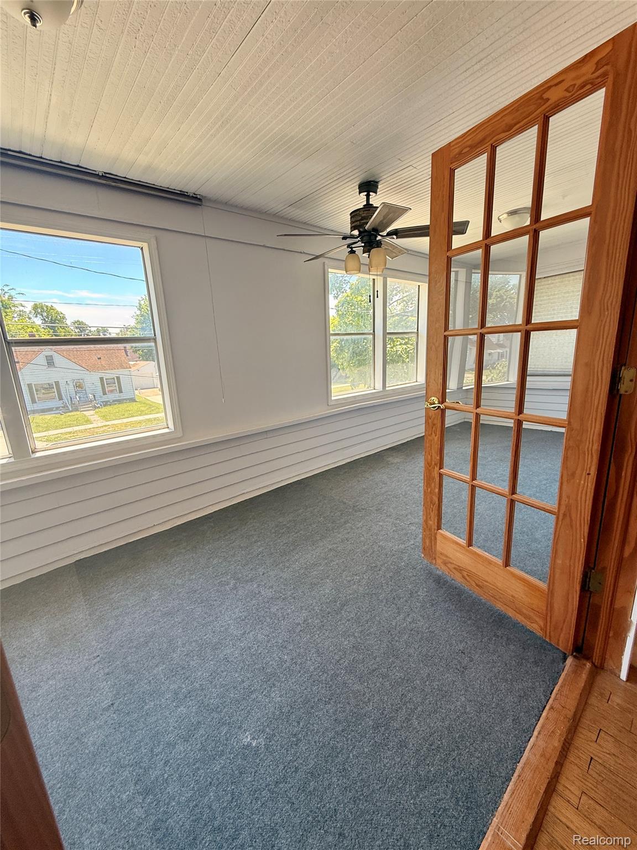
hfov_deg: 85.7
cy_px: 425
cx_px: 318
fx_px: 344
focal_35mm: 14
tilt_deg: -12.9
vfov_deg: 102.1
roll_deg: +2.6
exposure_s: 1/114
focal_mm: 2.22
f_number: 2.2
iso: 64
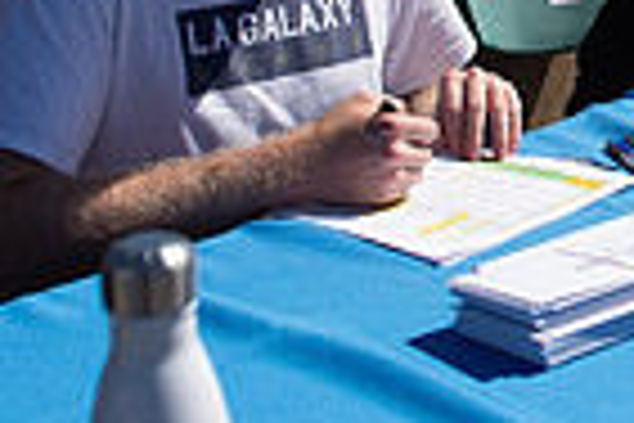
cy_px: -169
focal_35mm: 107
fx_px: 1884
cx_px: 872
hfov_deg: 17.6
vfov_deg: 12.3
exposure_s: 1/4000
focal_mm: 26
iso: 200
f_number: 4
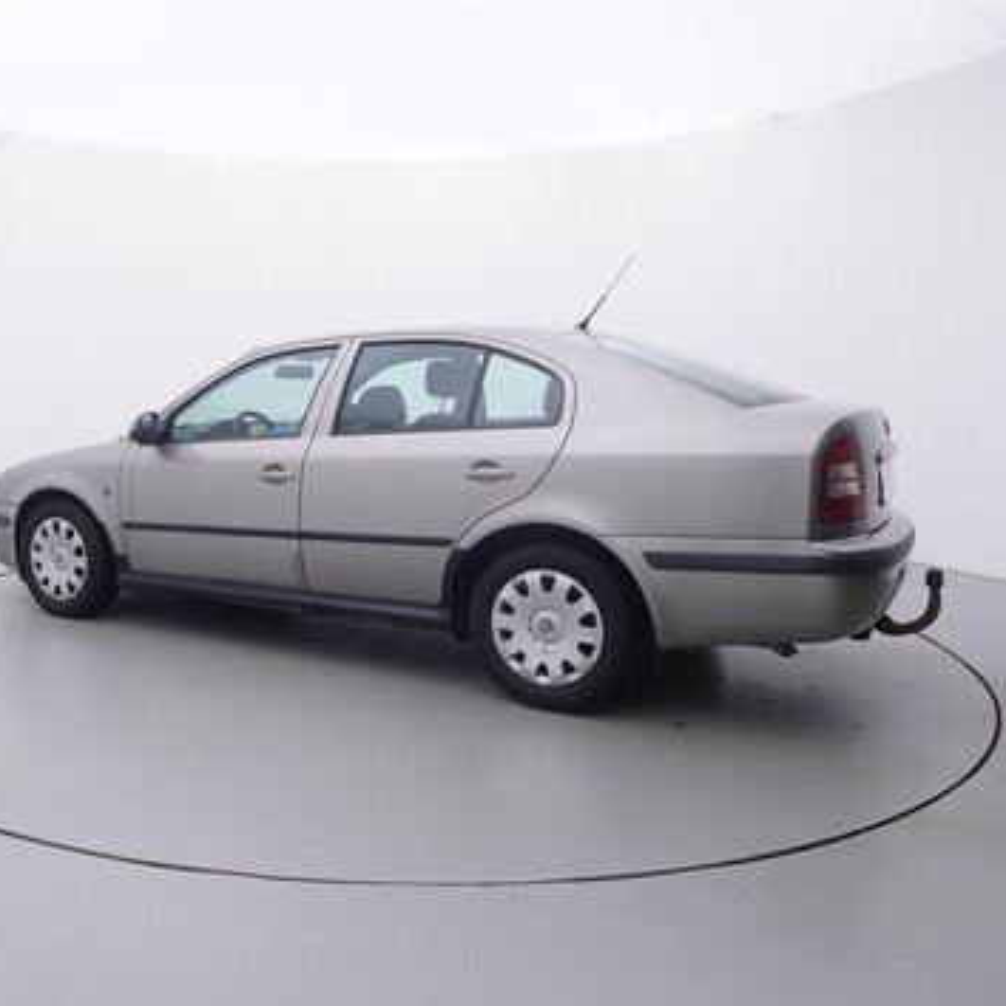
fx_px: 975
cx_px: 308
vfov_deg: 54.6
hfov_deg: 53.1
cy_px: 493
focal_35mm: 30
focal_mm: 15
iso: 200
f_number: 5
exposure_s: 1/80
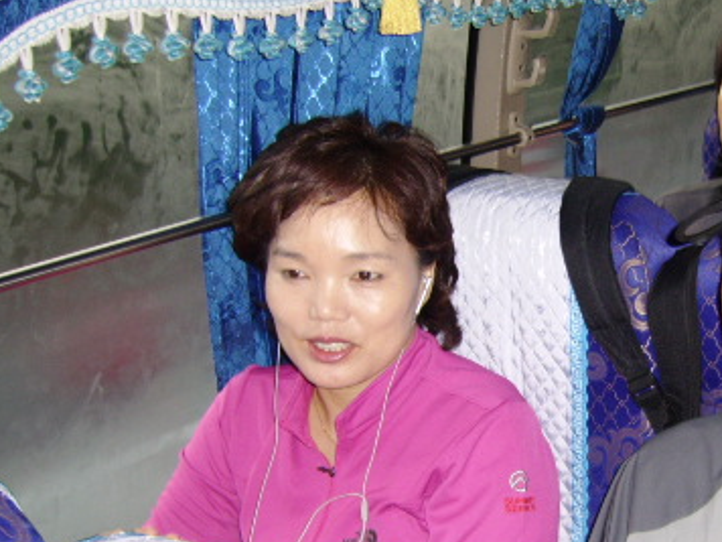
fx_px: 1314
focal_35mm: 63
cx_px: 564
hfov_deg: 30.1
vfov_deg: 23.2
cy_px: 371
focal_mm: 5.95
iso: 142
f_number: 2.8
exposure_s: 1/30
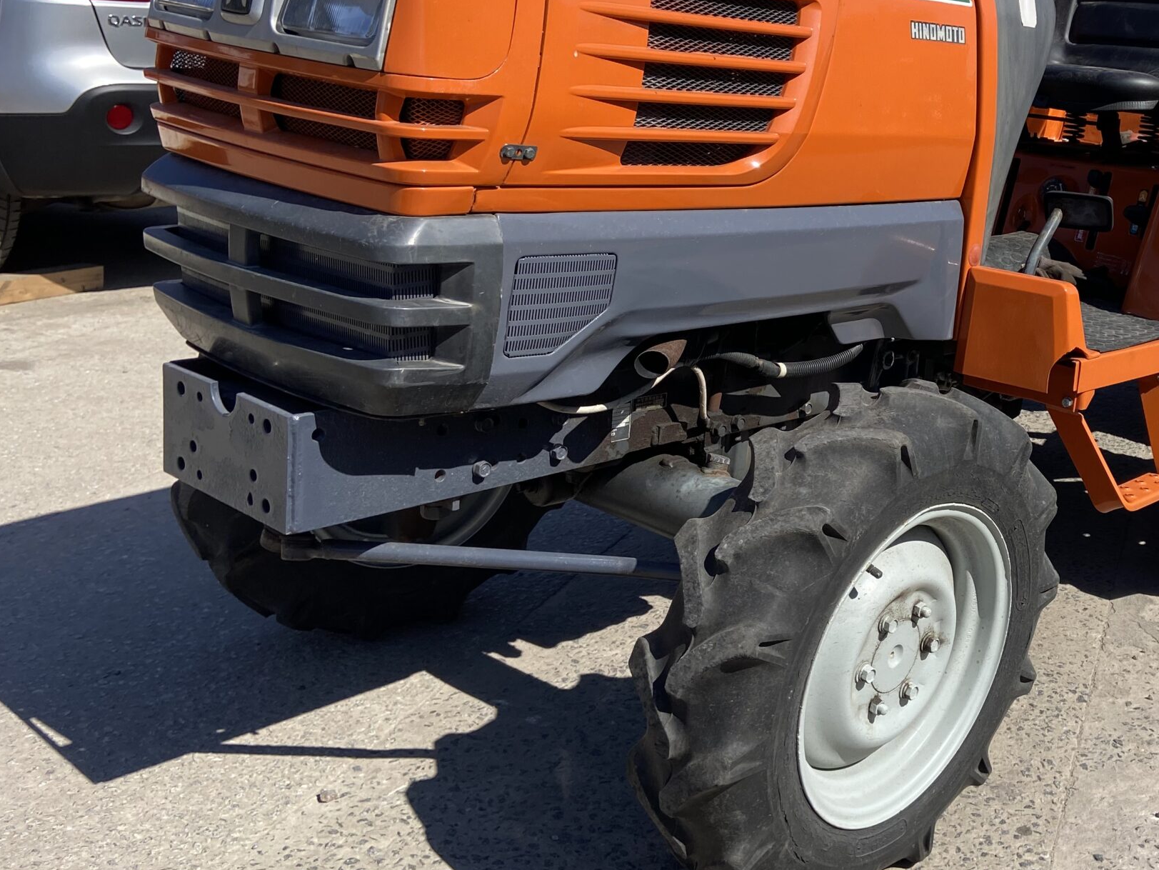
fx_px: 1373
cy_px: 351
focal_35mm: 41
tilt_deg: -10.9
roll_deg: +0.3
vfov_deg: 35.0
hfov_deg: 44.2
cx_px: 873
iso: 32
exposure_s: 1/2463
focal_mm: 4.25
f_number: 1.8
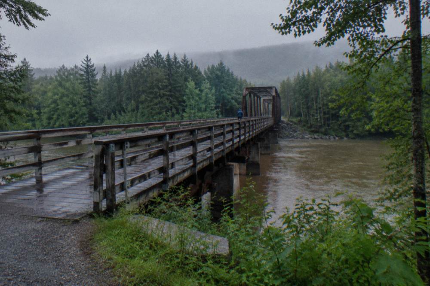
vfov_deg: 28.6
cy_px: 143
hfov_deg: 41.9
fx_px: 561
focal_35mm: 47
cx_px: 215
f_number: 9
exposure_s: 1/400
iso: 400
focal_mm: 47
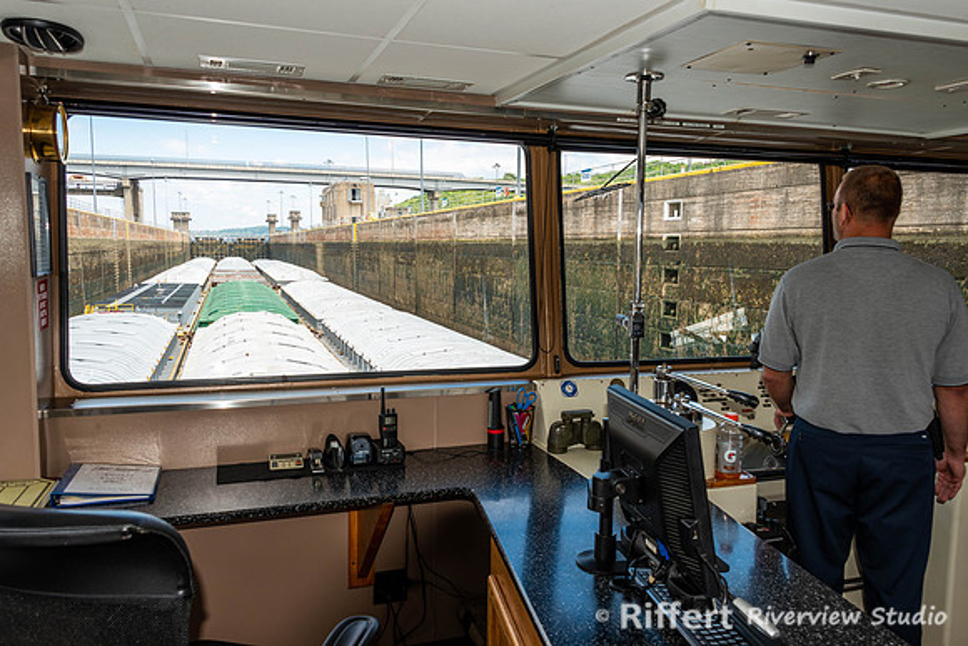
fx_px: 754
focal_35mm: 28
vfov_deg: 46.4
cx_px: 484
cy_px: 323
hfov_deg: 65.4
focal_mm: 28
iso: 125
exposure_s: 1/60
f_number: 10
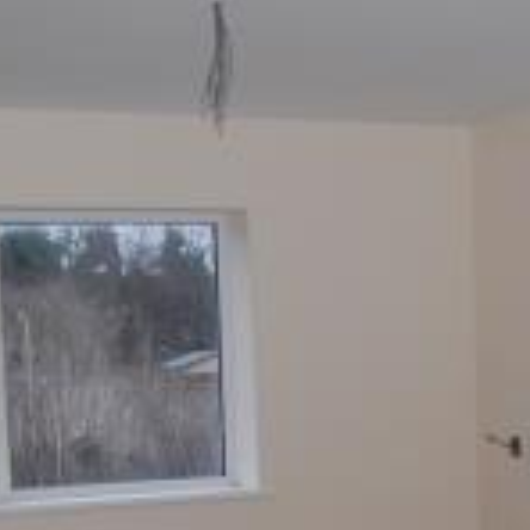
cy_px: 587
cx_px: 405
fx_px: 1611
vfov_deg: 18.0
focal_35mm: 93
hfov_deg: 18.5
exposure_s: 1/60
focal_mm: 18
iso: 400
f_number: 3.5
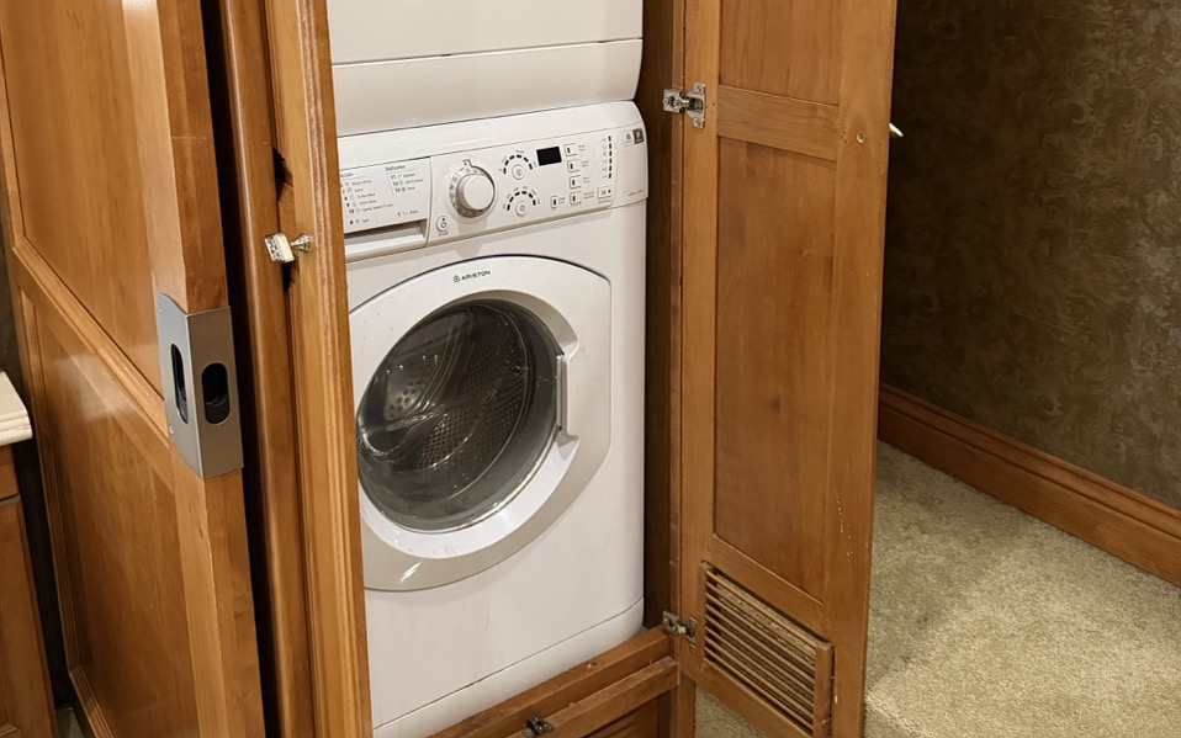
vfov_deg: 36.4
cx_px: 590
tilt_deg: -10.8
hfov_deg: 56.7
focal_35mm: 34
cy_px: 187
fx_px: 1094
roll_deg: -0.7
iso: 800
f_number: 1.78
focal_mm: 6.76
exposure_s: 1/52
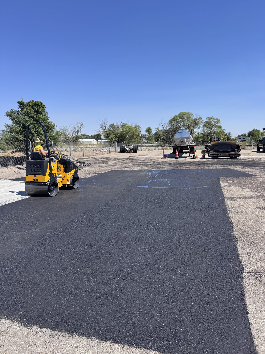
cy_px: 177
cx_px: 132
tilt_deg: -6.6
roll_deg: +0.1
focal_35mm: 24
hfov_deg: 56.8
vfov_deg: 71.6
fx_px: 245
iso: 80
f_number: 1.78
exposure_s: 1/4049
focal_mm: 6.76
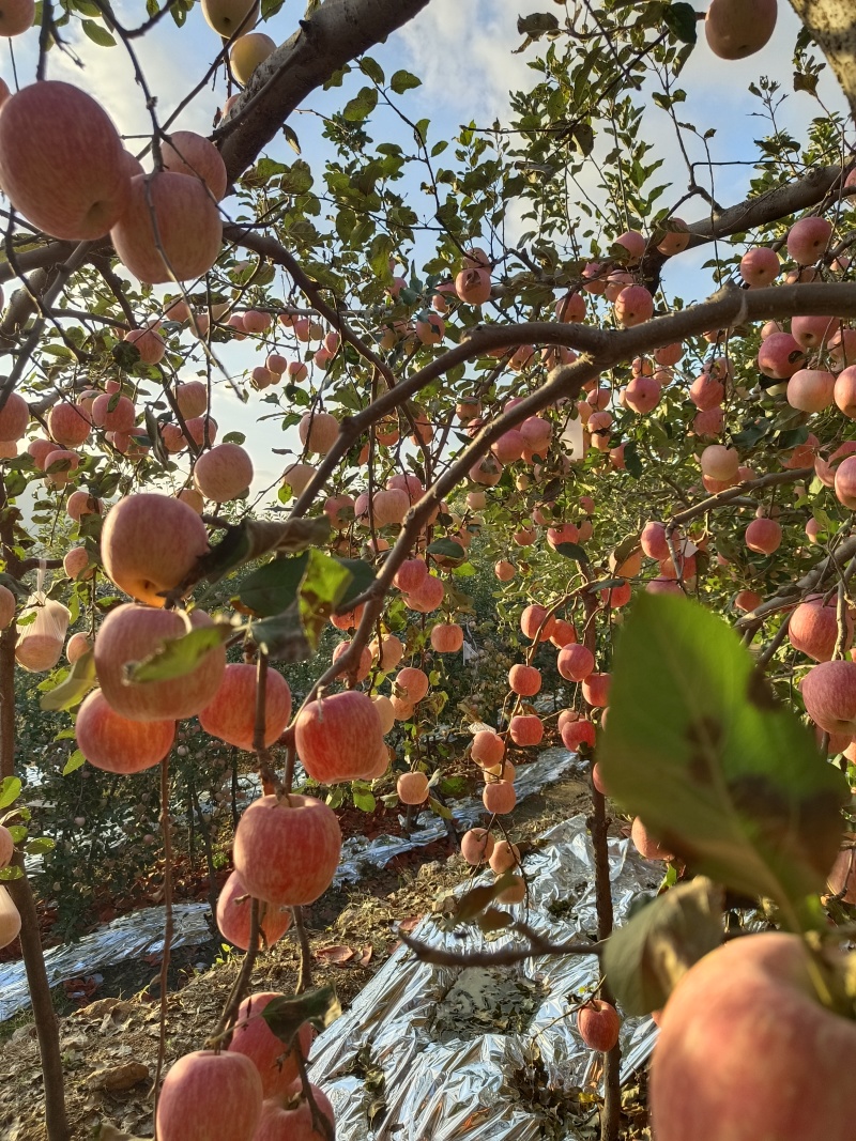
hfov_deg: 58.9
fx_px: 758
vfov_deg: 73.9
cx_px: 428
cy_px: 570
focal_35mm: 23
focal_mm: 5.59
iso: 180
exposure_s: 1/120
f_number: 1.88
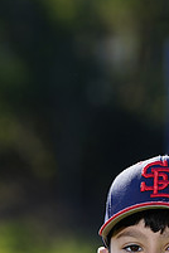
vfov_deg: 3.6
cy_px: 356
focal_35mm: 578
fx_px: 4070
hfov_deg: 2.4
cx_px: 172
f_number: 5
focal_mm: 200
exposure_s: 1/250
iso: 100
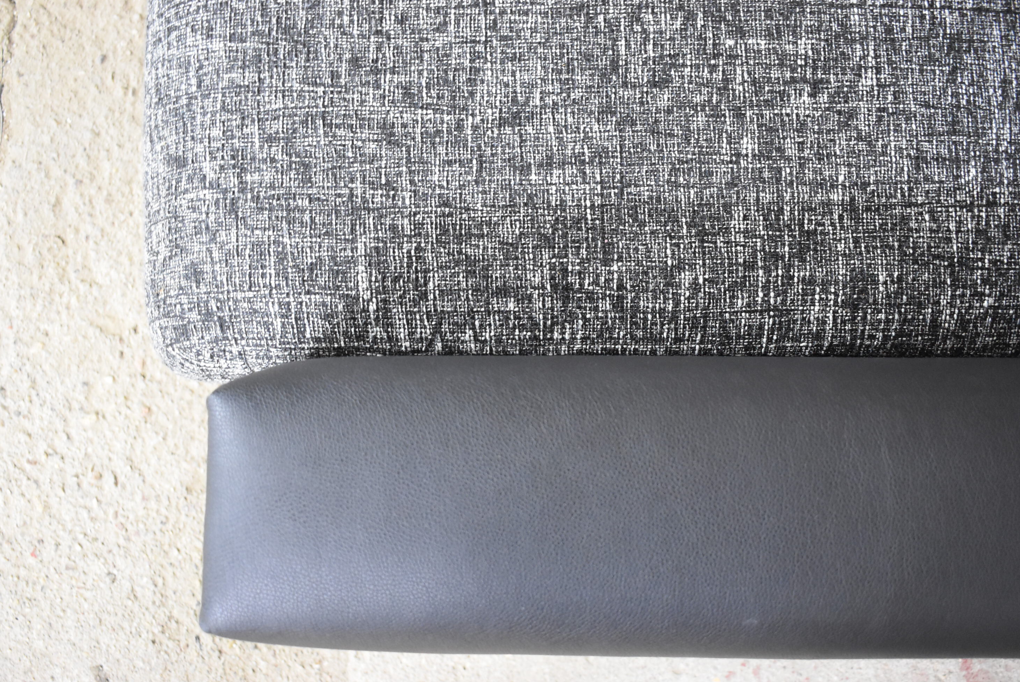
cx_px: 512
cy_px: 349
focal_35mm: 39
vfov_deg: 34.7
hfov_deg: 50.1
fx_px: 1092
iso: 3200
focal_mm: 25
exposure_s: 1/13
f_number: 4
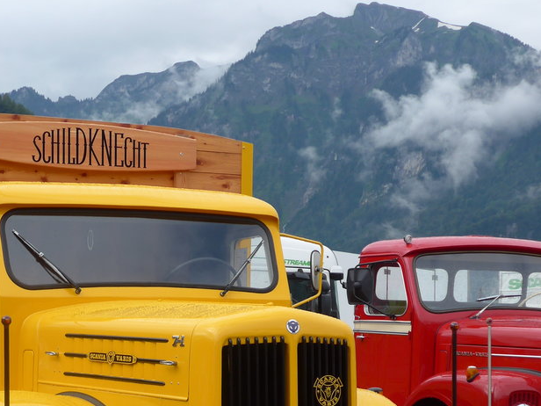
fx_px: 1188
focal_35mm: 76
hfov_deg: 25.4
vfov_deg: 19.0
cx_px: 137
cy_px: 373
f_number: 2.8
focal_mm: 8
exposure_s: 1/640
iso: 80
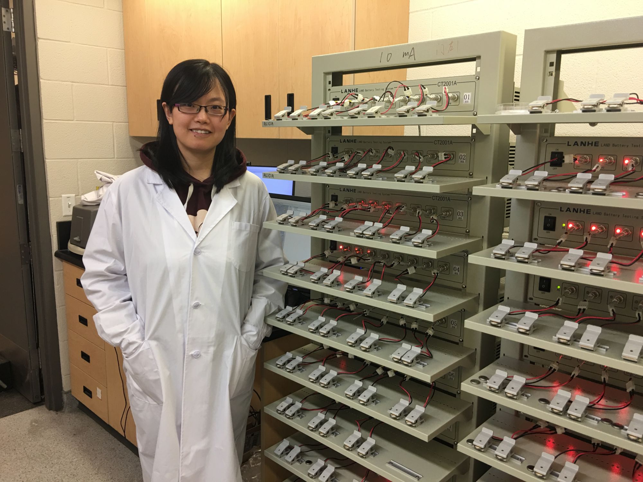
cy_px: 241
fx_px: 539
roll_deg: -0.7
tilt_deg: -10.0
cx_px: 322
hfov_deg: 61.7
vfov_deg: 48.2
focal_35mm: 29
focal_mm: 4.15
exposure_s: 1/15
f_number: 2.2
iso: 25
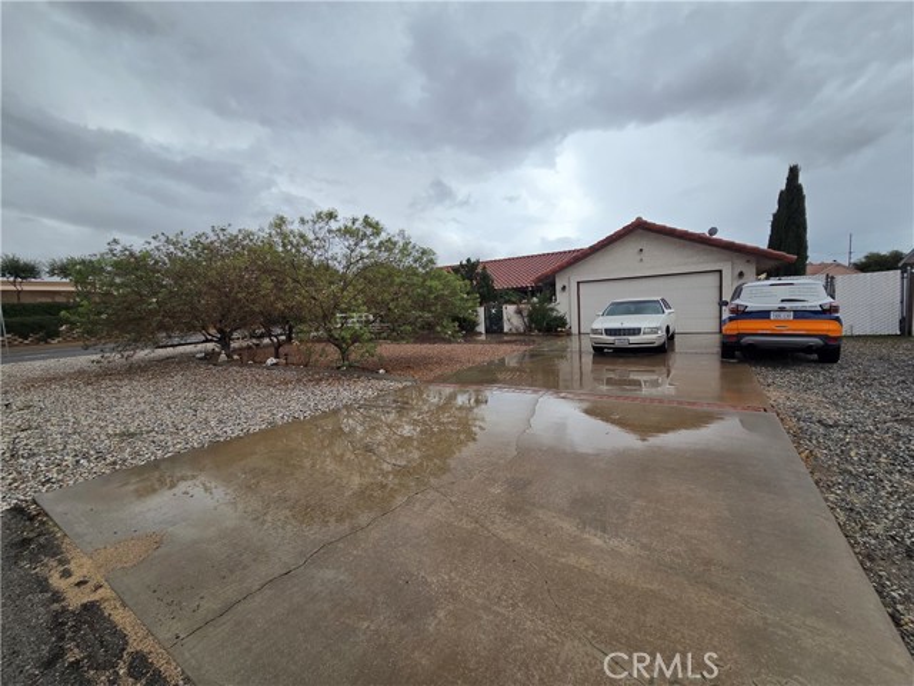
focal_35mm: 13
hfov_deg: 106.2
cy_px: 343
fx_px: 343
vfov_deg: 89.9
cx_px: 457
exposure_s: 1/1804
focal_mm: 2.2
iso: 50
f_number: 2.2
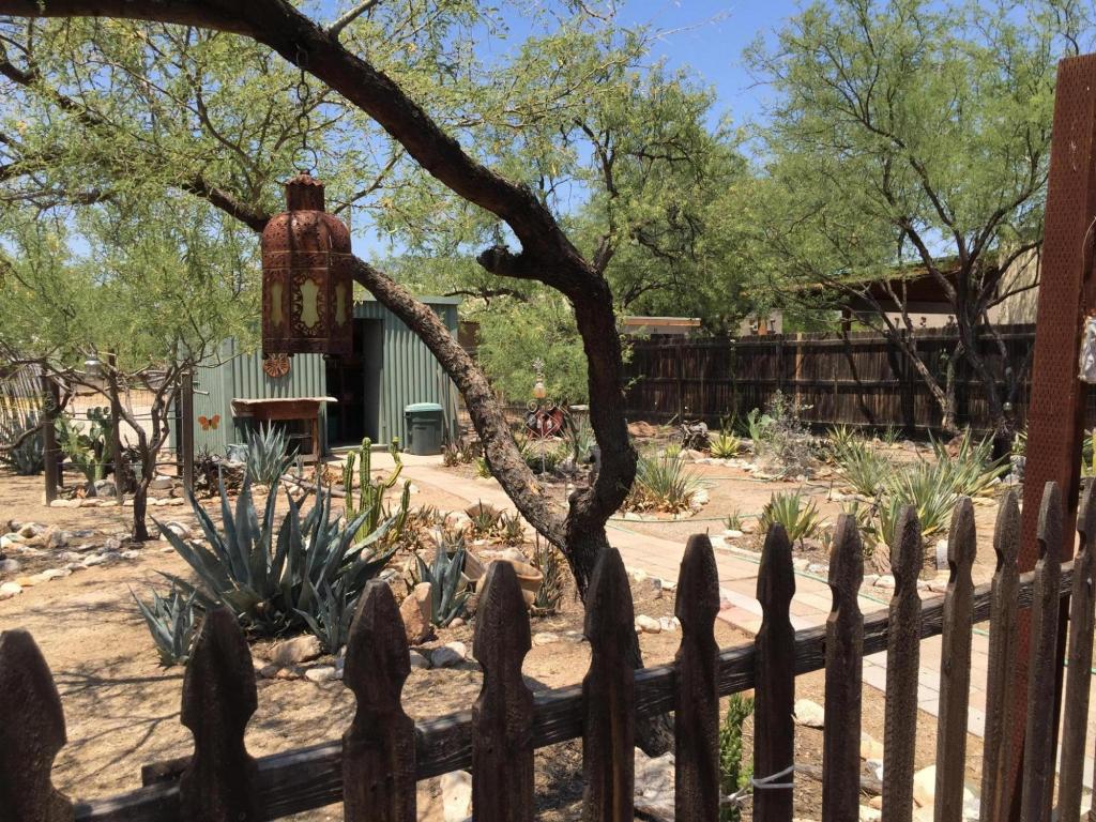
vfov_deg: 48.2
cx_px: 548
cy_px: 411
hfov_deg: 61.7
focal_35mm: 29
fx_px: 918
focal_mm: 4.15
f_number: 2.2
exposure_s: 1/1522
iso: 32
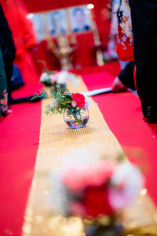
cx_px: 78
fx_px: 549
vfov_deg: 24.2
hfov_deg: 16.3
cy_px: 118
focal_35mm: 84
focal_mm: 56
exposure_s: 1/160
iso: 800
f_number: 1.2
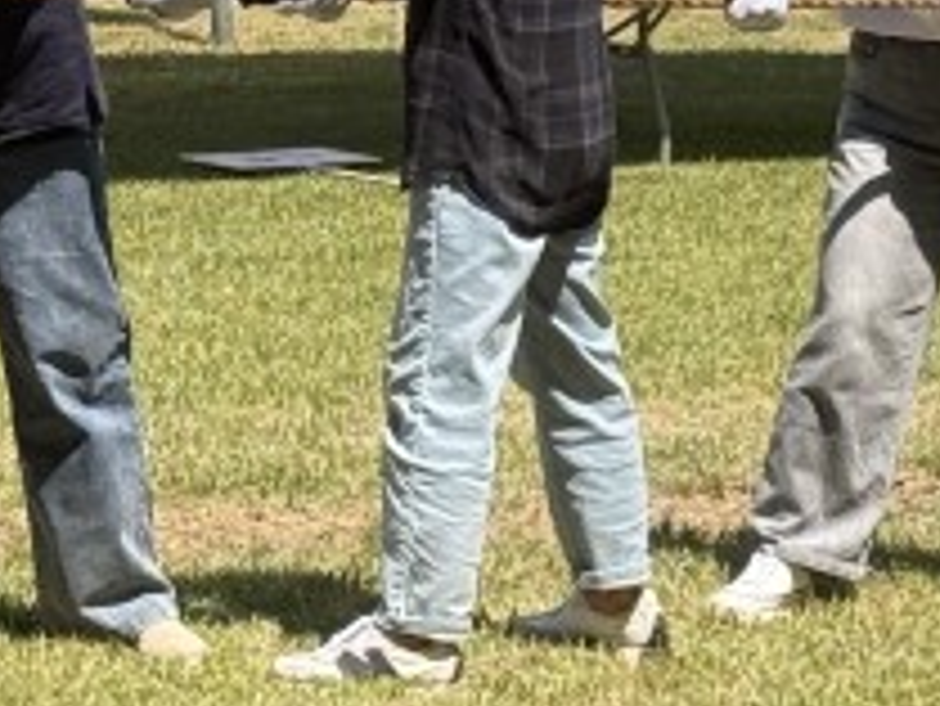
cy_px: 22
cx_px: 265
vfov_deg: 6.3
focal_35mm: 235
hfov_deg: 8.4
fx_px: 6385
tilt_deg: -4.3
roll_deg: -1.7
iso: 64
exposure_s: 1/3226
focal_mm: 6.76
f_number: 1.78
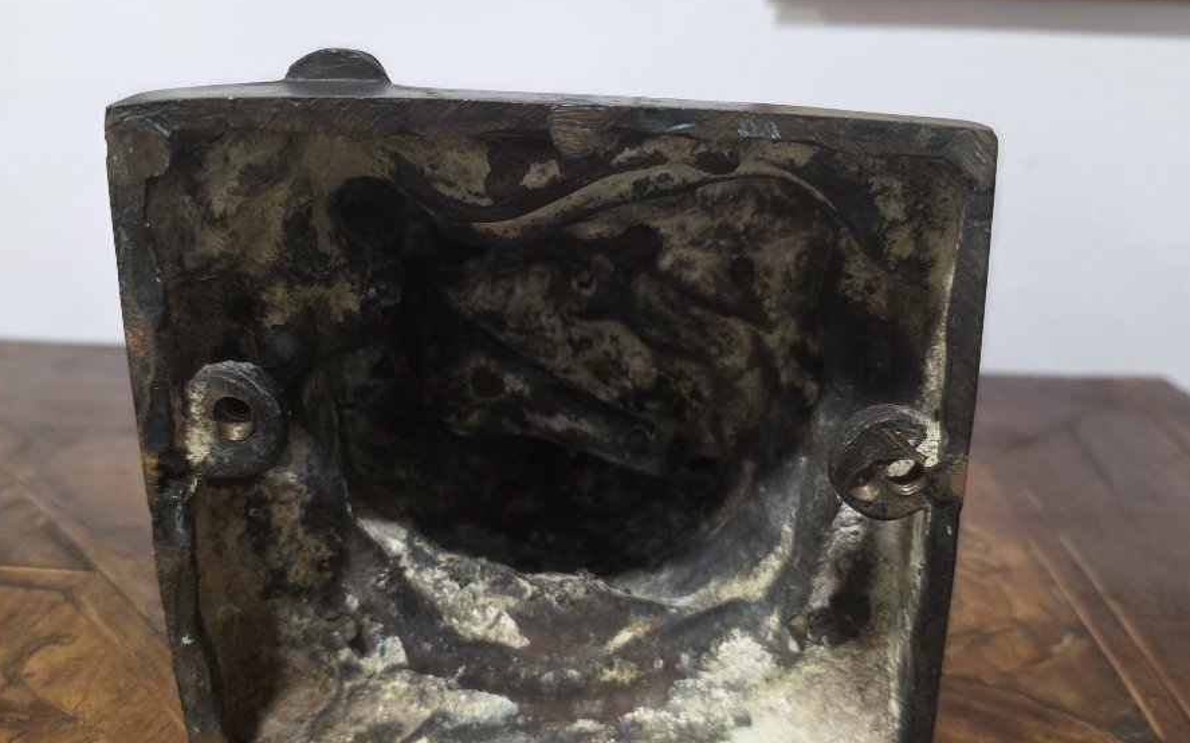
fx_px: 1070
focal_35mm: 33
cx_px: 590
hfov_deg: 58.2
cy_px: 410
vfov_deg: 38.3
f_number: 1.7
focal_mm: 6.3
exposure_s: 1/100
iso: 320
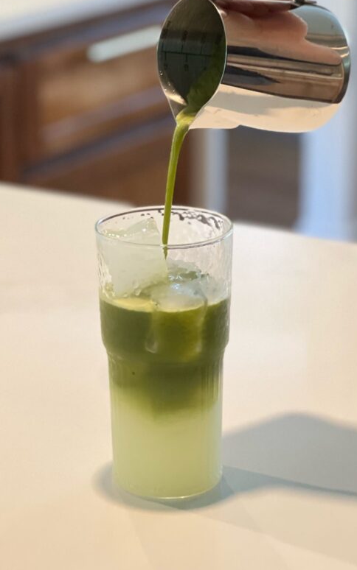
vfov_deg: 19.3
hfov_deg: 12.1
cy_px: 260
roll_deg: +1.0
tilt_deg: -16.6
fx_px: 1681
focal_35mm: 108
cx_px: 177
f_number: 2.8
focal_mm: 9
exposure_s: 1/30
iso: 400
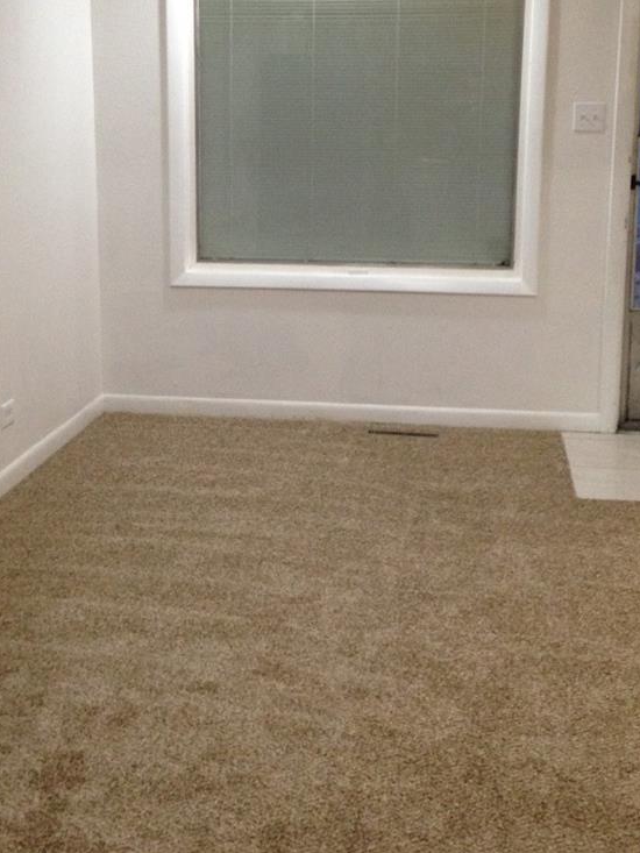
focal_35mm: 54
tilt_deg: -10.0
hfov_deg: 27.0
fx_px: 1331
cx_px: 292
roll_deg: -1.3
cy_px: 325
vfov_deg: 35.4
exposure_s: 1/20
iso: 200
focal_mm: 4.12
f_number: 2.4
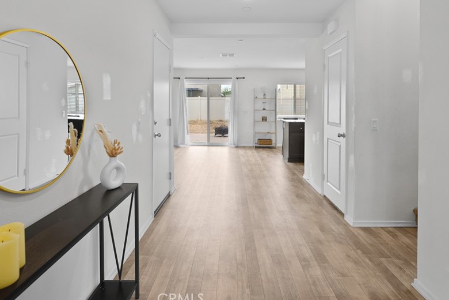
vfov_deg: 58.6
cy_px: 110
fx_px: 262
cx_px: 227
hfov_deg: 81.2
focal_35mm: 21
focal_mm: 16
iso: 250
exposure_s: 1/15
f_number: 4
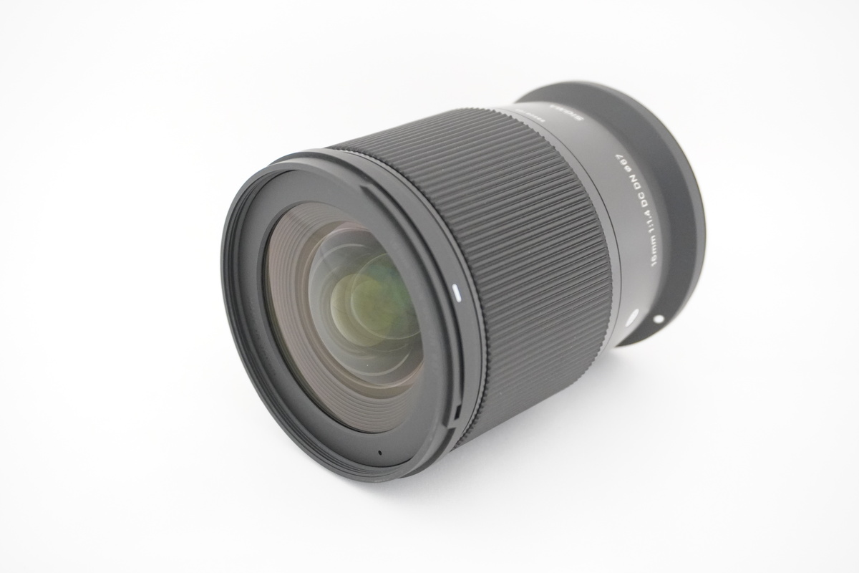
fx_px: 1217
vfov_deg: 26.5
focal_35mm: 51
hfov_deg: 38.9
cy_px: 286
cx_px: 430
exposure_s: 1/60
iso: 3200
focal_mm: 34
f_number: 5
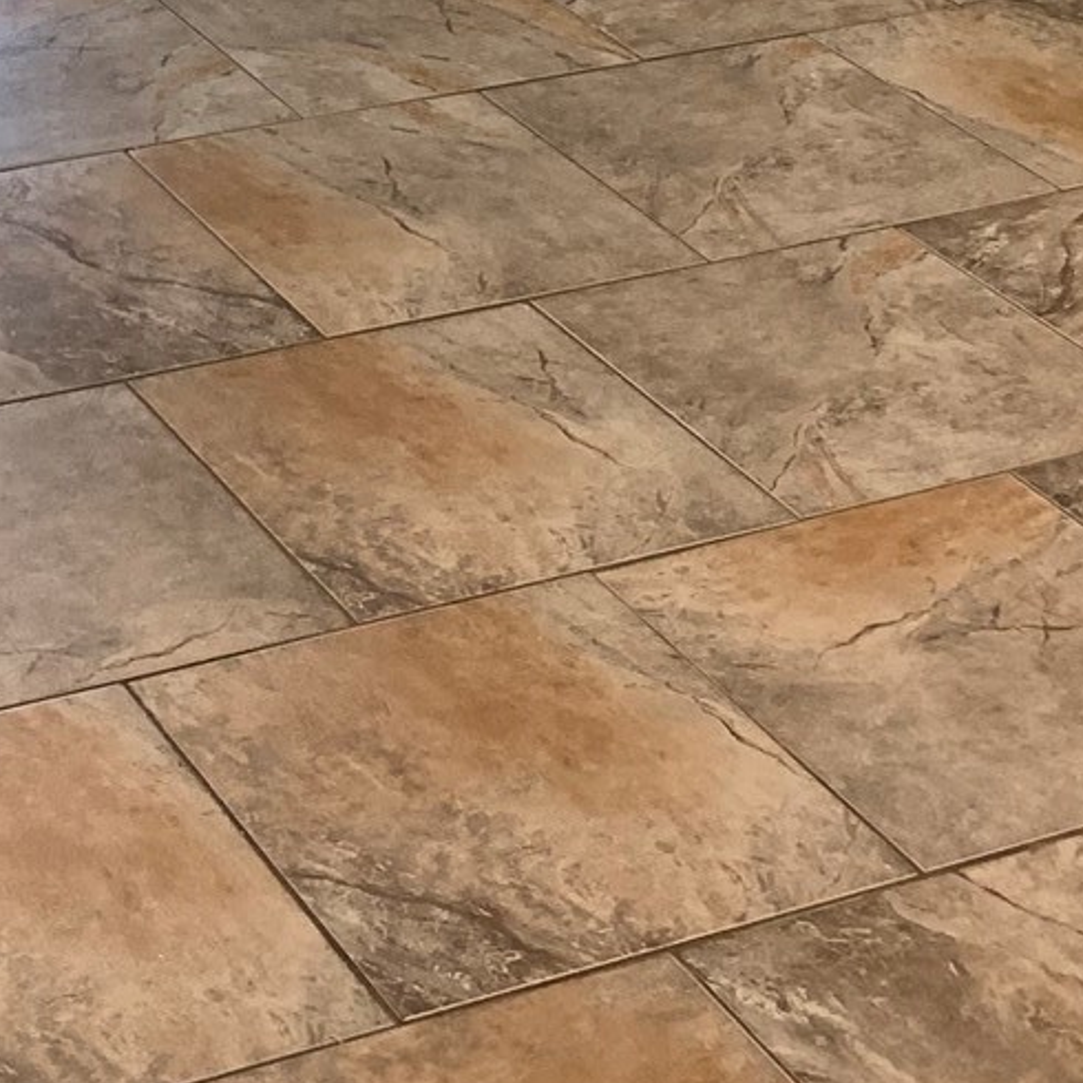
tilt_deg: -11.4
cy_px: -603
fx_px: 3398
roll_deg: +0.1
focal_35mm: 96
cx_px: -212
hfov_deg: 17.3
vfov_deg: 16.3
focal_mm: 4.25
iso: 80
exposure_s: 1/60
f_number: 1.8
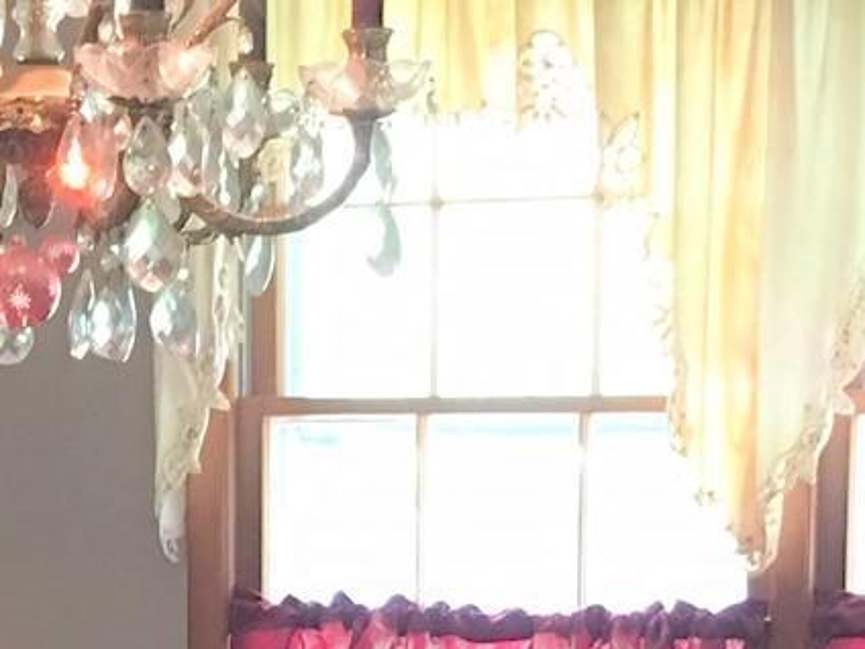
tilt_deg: -8.8
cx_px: 16
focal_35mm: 138
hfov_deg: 14.1
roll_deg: +0.7
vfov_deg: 10.4
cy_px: 988
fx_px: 3448
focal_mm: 4.15
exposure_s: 1/15
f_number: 2.2
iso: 80
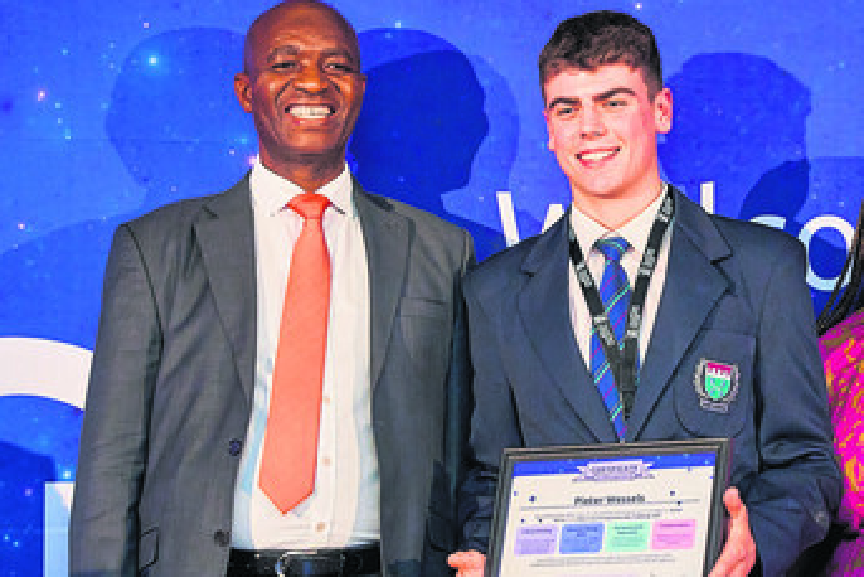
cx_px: 628
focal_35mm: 119
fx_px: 2863
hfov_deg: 17.1
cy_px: 288
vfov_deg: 11.5
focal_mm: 66.7
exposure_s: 1/160
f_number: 2.8
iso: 3200
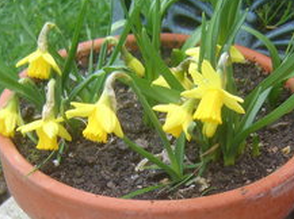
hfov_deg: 30.7
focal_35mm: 63
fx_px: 534
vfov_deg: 22.7
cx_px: 131
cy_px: 193
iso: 100
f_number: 2.7
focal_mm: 8.13
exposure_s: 1/92
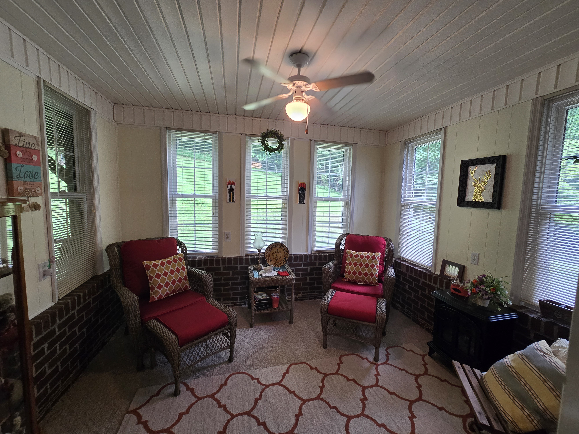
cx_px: 290
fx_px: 217
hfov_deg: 106.2
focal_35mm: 13
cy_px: 217
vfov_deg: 89.9
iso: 160
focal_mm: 2.2
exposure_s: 1/60
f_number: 2.2
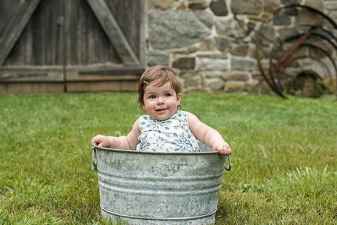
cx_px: 164
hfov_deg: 37.5
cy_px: 107
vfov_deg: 25.5
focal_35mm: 53
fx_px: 496
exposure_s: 1/2500
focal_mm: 50
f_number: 3.5
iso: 640
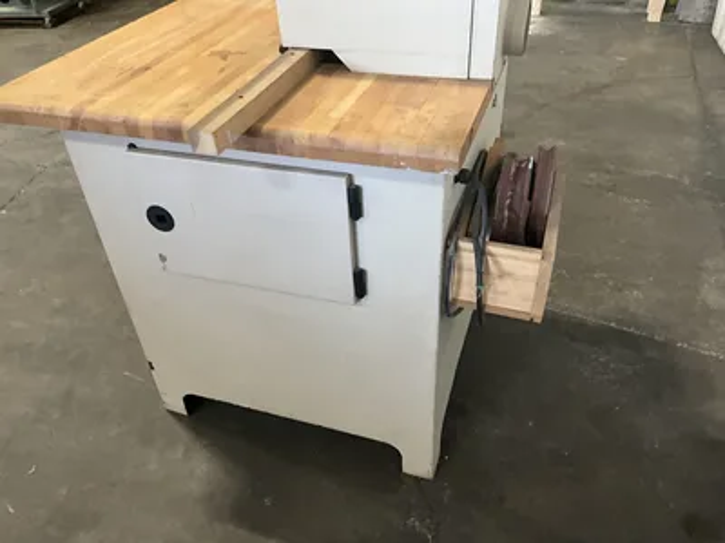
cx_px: 362
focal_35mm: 29
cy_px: 272
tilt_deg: -37.9
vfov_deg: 48.2
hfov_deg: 61.7
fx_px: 607
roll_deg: +3.7
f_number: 1.8
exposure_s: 1/40
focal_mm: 3
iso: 320
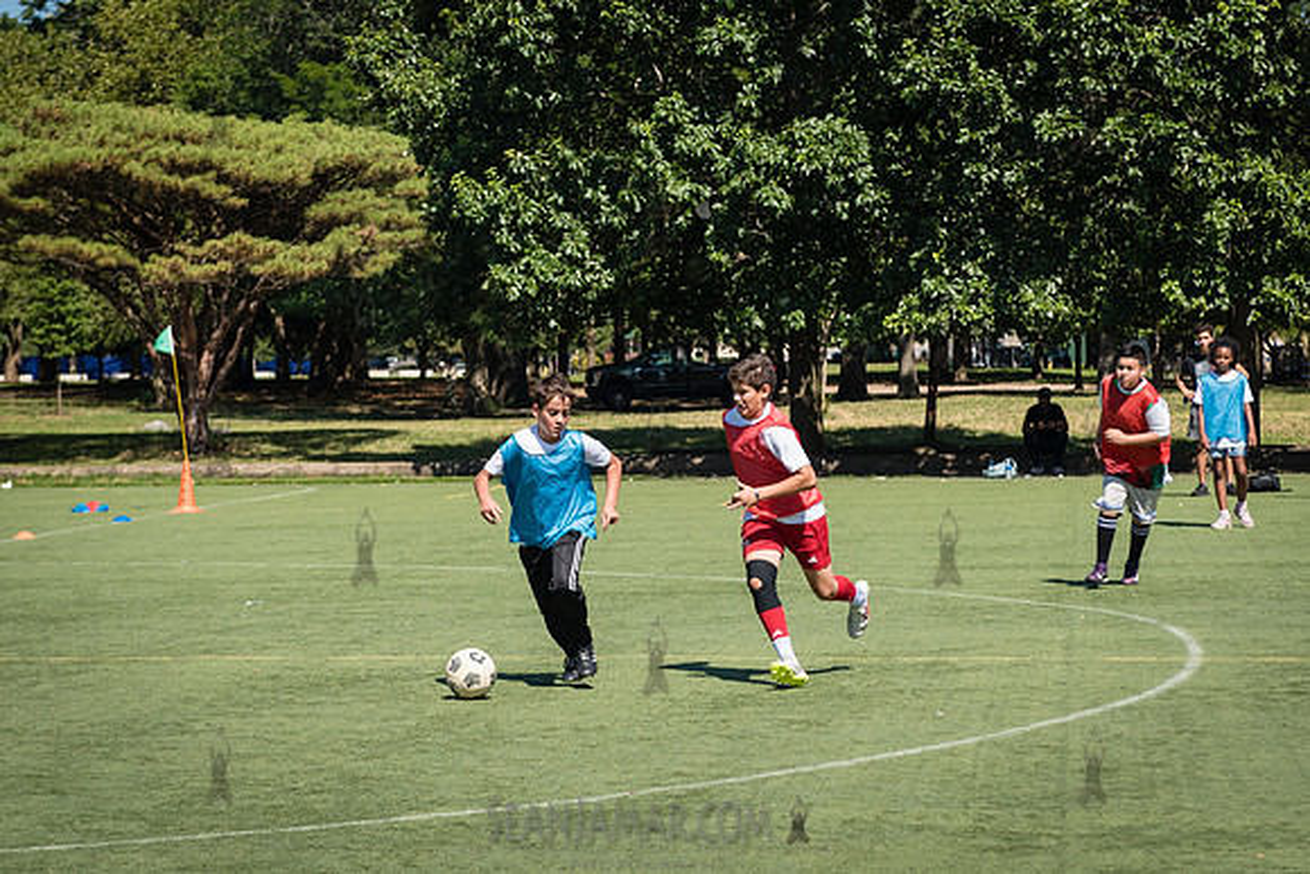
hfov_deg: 18.0
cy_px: 520
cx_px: 578
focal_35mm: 114
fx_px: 4132
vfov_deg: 12.1
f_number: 4
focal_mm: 70
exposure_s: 1/1250
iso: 200
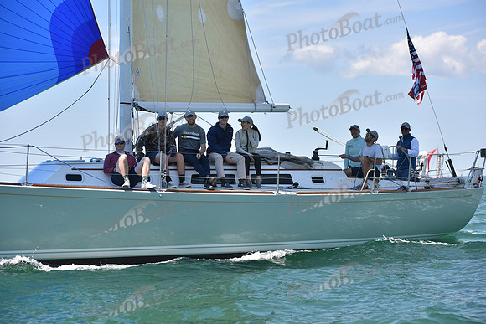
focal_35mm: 98
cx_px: 243
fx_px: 1323
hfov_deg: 20.8
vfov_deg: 14.0
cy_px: 162
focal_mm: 98
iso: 400
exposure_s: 1/800
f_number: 5
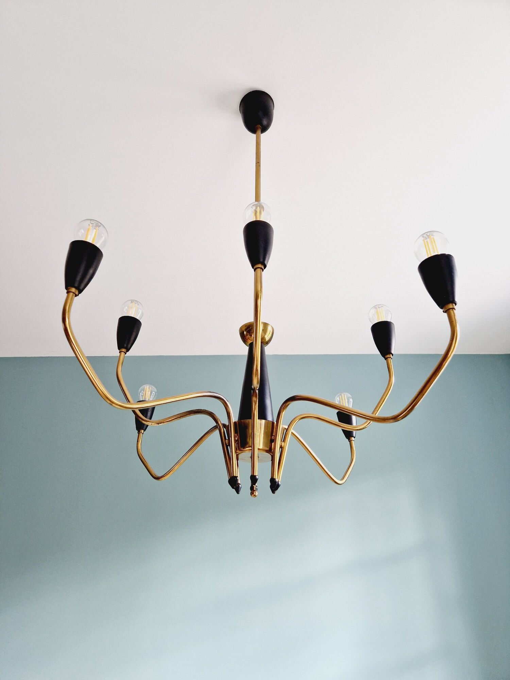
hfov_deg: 58.9
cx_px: 255
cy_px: 340
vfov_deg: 73.9
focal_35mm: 23
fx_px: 452
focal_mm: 5.4
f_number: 1.8
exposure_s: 1/100
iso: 320
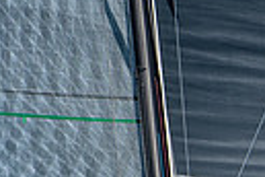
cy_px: 353
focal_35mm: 3040
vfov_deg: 0.5
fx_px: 22376
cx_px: 379
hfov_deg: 0.7
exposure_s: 1/2000
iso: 400
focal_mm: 400
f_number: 5.6
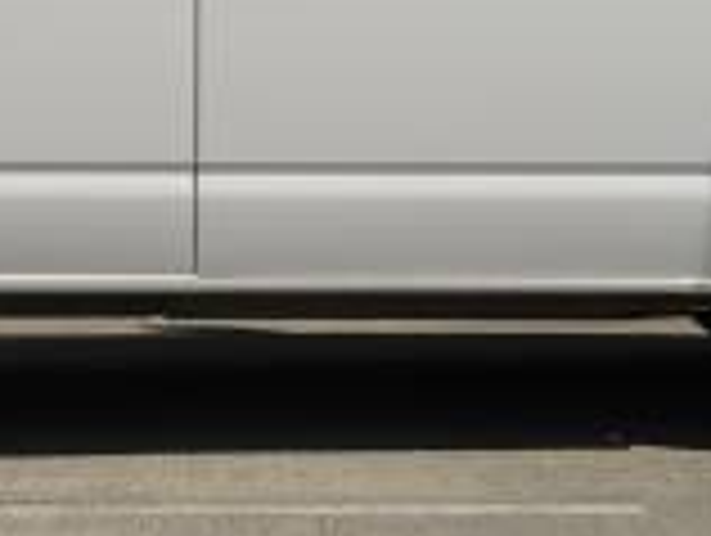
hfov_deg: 11.1
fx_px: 3656
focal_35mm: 178
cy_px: -144
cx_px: 90
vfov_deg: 8.3
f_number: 4.5
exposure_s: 1/640
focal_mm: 45.7
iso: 100
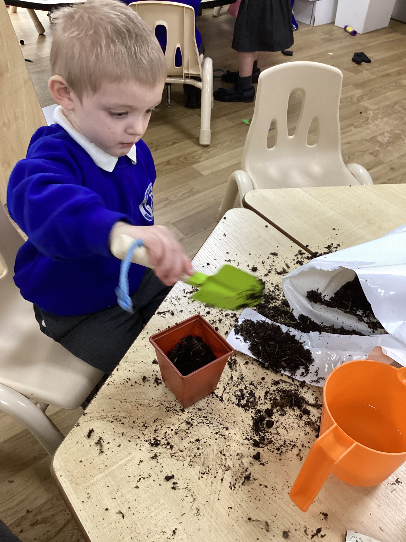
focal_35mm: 31
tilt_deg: -43.9
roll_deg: -2.7
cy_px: 271
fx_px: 485
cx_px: 203
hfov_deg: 45.4
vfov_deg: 58.4
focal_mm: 3.3
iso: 200
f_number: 2.4
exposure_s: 1/50
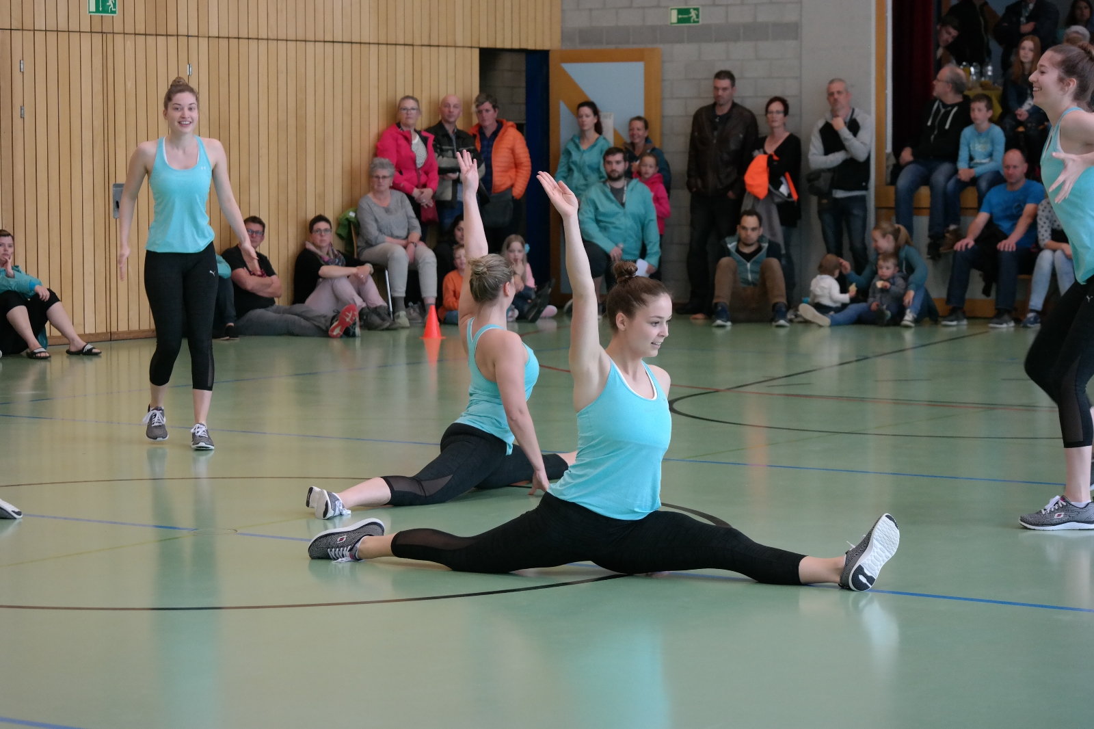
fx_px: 3251
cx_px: 547
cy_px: 364
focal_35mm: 107
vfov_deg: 12.8
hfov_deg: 19.1
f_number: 4.5
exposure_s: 1/100
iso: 1600
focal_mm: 70
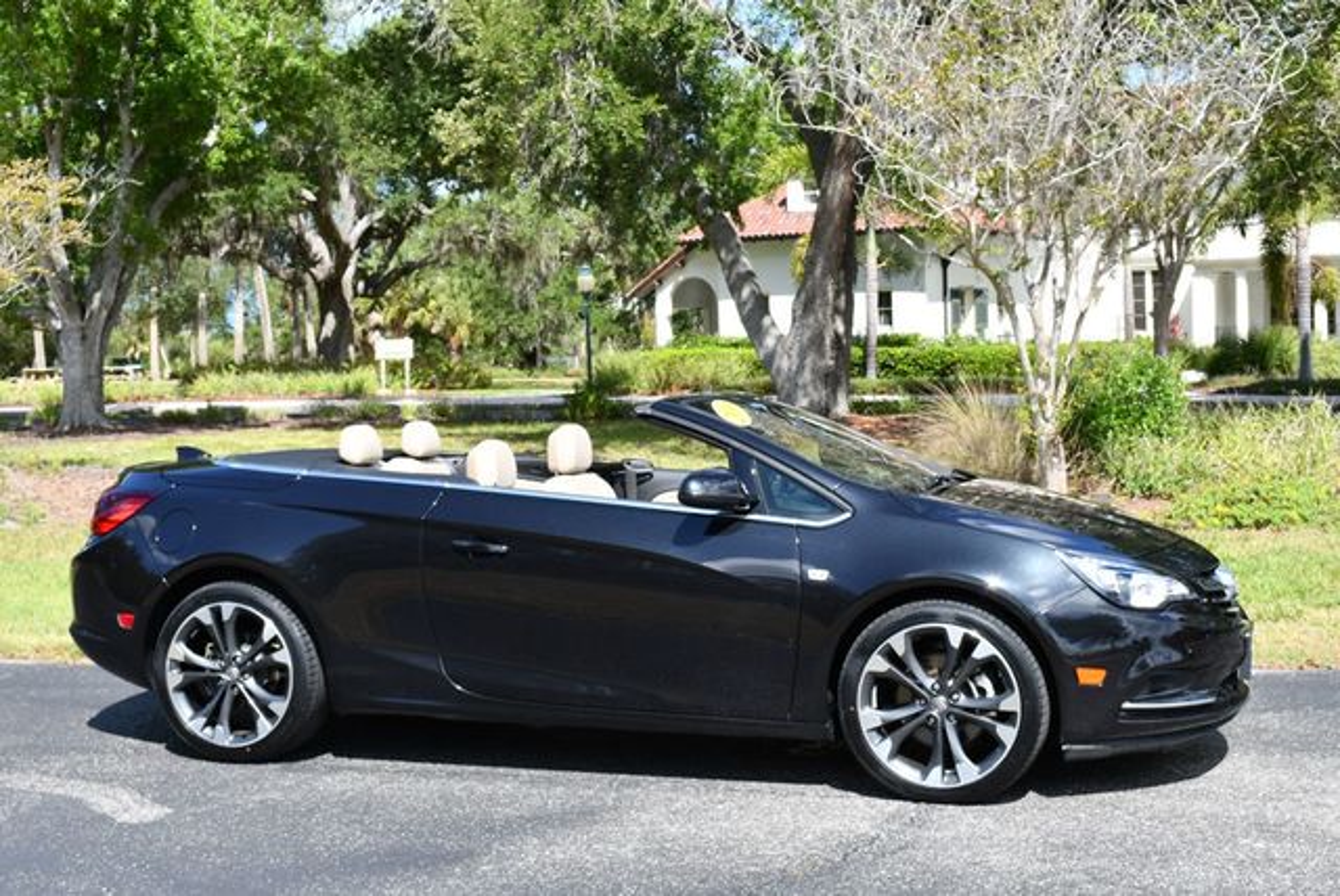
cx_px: 670
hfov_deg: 38.2
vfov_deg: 26.0
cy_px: 448
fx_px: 1937
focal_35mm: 52
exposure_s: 1/250
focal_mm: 26
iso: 200
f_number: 8
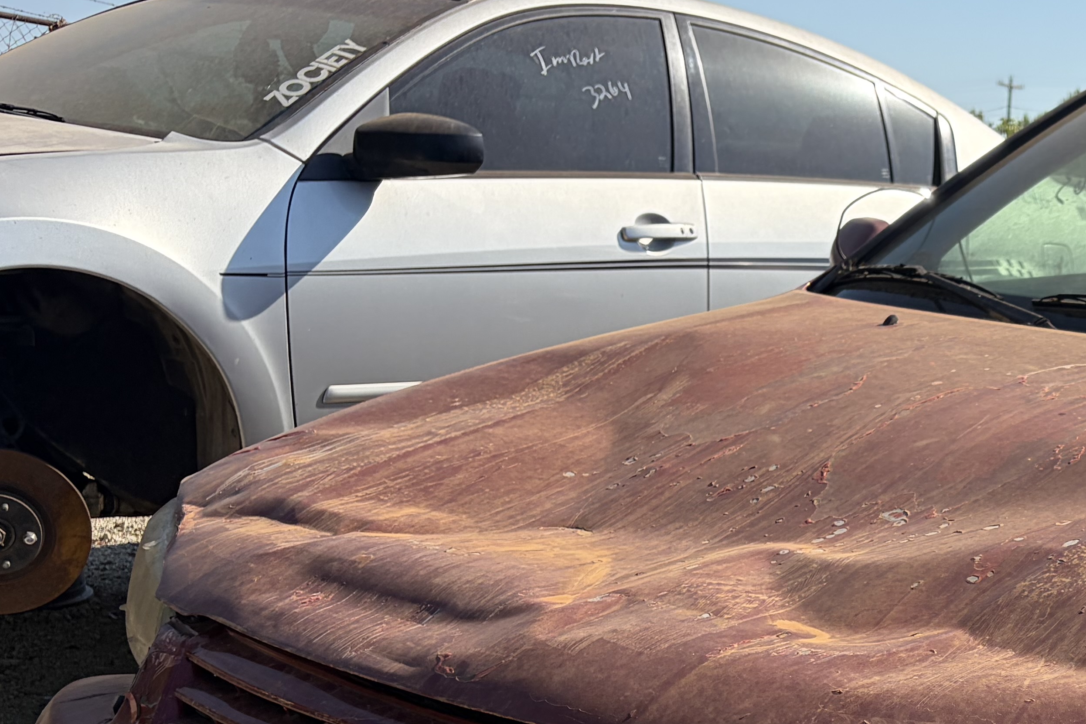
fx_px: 1870
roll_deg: -4.1
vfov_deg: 21.4
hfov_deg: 30.0
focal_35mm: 62
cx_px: 1098
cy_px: 651
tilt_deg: -11.8
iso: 50
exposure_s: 1/3279
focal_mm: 5.96
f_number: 1.6
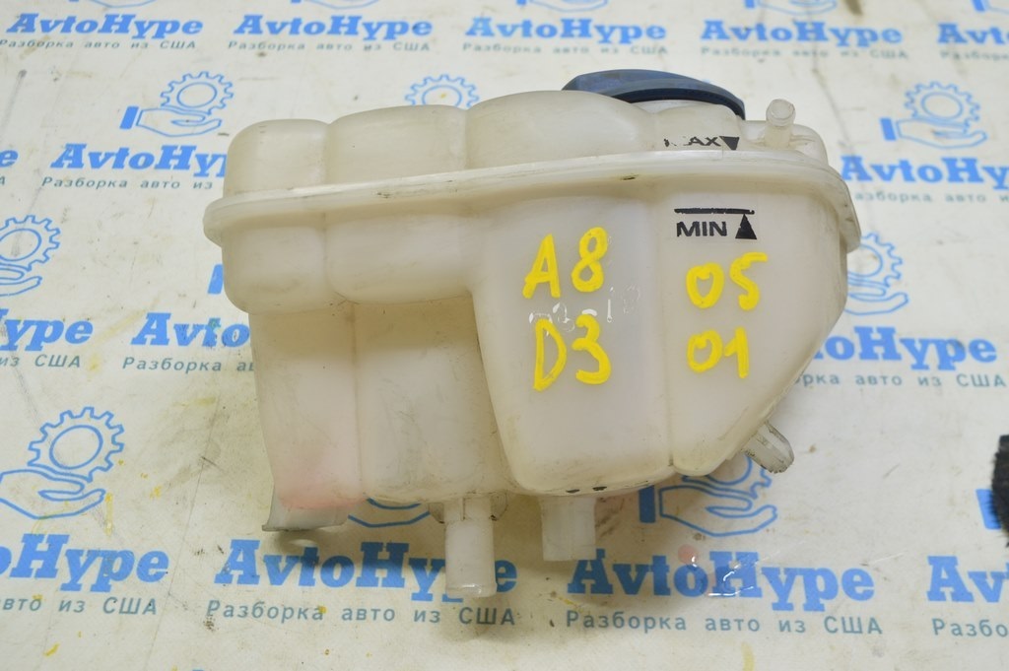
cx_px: 504
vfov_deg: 35.4
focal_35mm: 38
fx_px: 1050
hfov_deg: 51.3
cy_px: 336
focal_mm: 25
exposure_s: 1/20
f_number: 5.6
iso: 400
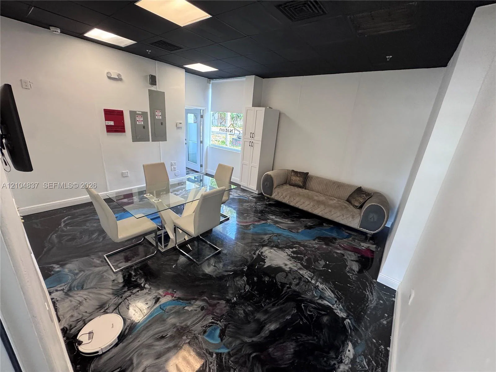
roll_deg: -6.2
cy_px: 186
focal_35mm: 14
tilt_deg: -18.6
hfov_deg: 102.1
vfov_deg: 85.7
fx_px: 201
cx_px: 248
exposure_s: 1/120
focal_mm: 2.22
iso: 250
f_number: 2.2
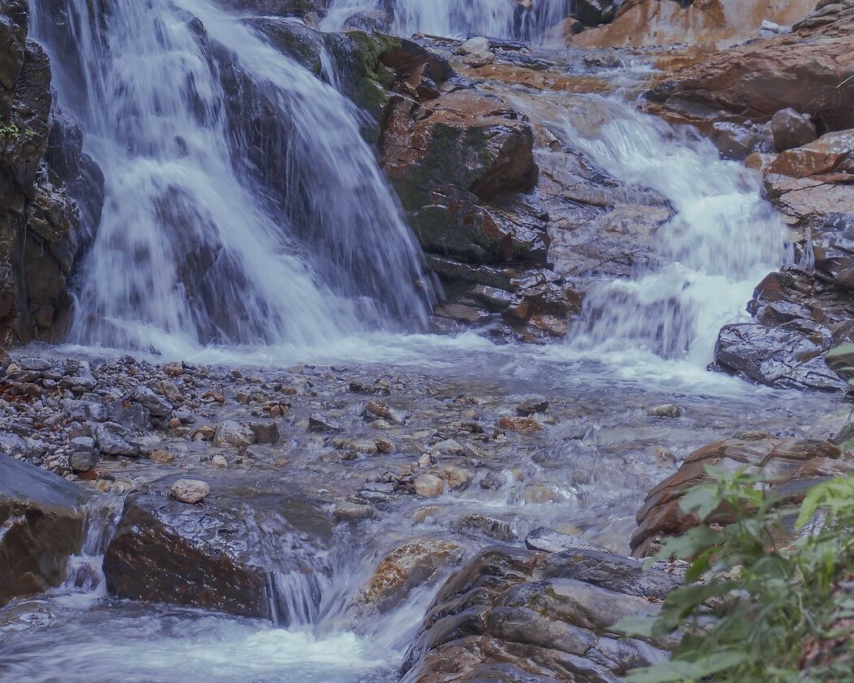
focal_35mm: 96
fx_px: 2427
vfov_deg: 15.8
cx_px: 98
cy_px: 60
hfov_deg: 19.6
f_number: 2.8
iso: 125
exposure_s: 1/25
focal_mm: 30.2
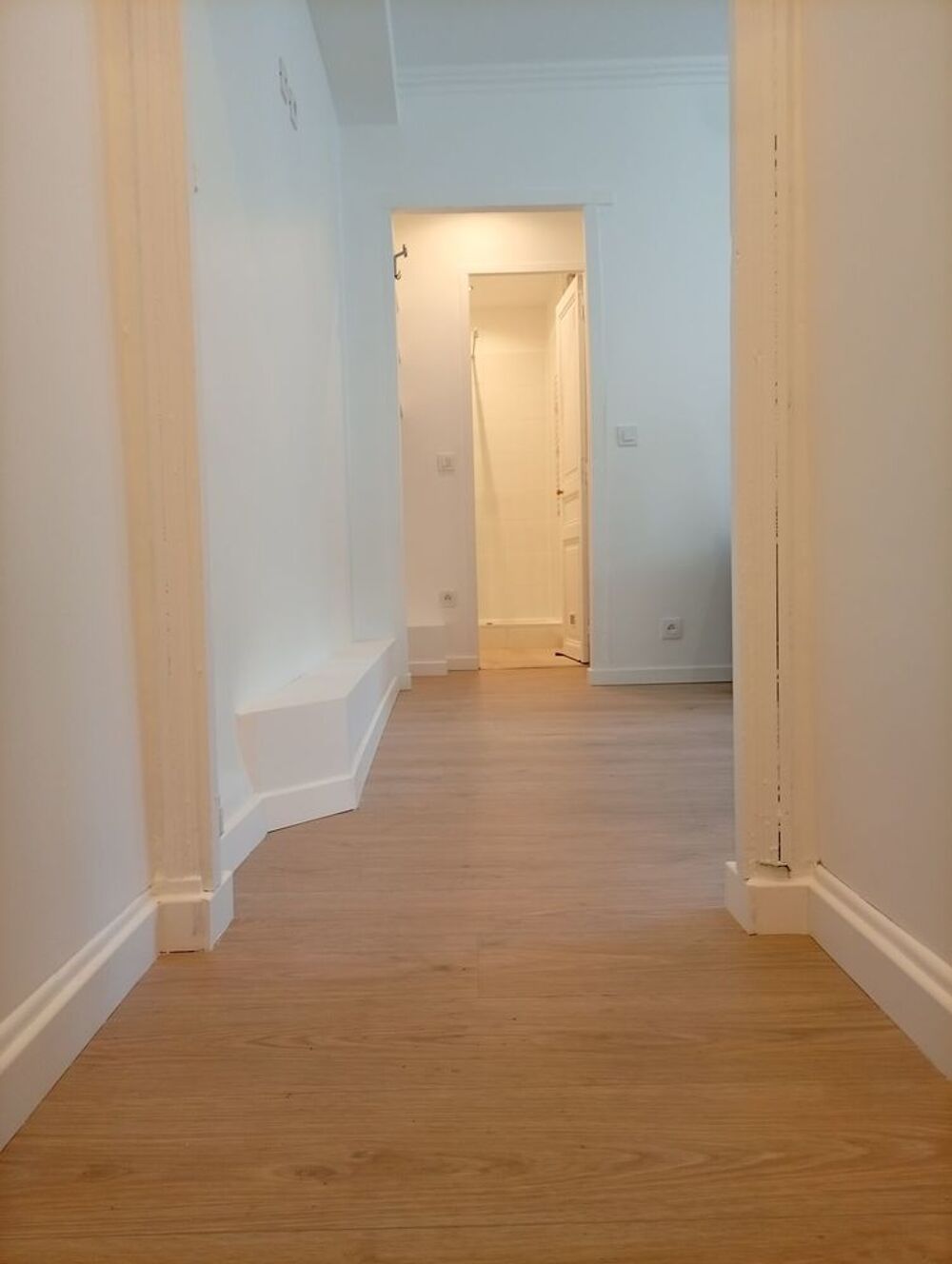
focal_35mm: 27
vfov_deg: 65.2
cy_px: 632
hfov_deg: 51.5
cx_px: 476
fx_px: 988
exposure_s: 1/50
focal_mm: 3.84
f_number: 1.8
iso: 115
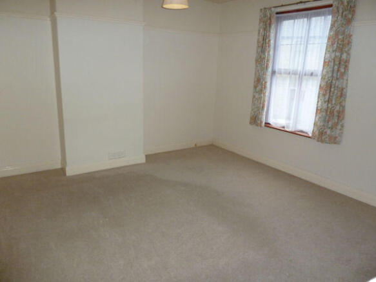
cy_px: 141
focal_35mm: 25
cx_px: 188
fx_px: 271
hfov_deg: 69.4
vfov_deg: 54.9
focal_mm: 4.1
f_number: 3.3
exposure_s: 1/30
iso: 250
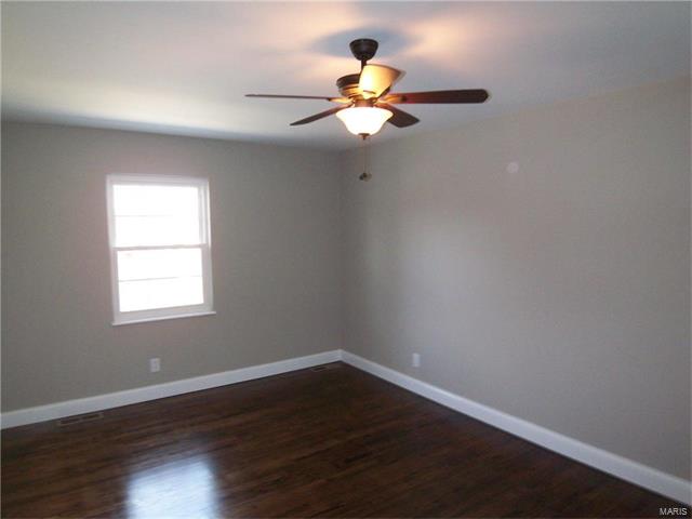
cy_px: 260
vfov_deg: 58.9
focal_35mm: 23
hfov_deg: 73.9
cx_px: 346
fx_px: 460
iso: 125
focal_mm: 3.8
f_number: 2.8
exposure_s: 1/30
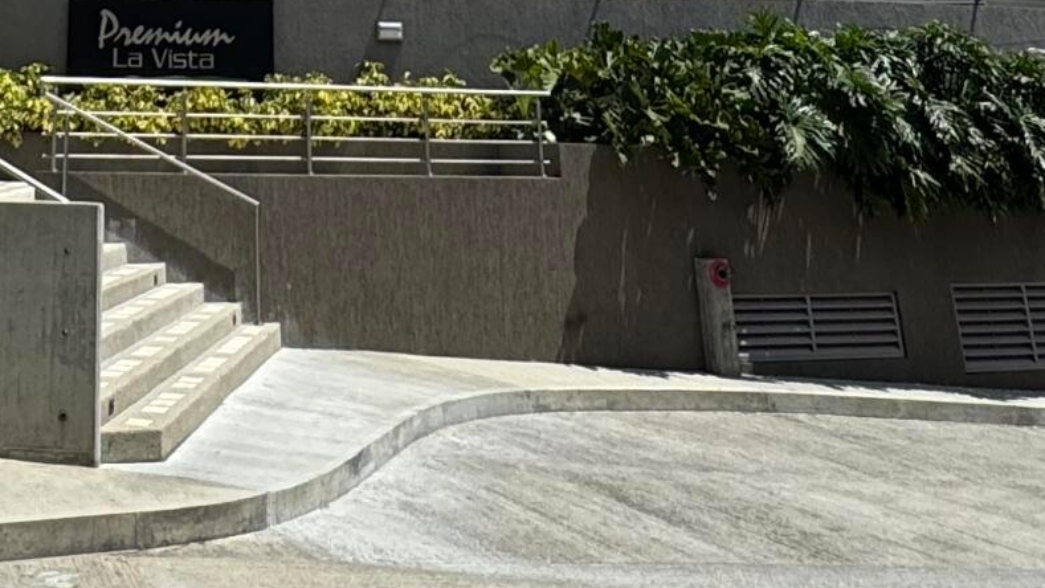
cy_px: -572
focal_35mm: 58
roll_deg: -1.4
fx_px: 1607
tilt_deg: +24.1
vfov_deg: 16.2
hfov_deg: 34.3
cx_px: 135
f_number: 2.2
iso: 50
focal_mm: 2.22
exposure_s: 1/2985
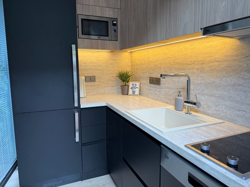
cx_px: 125
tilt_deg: -8.1
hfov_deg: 71.6
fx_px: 173
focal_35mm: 24
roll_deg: +0.6
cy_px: 94
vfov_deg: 56.8
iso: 160
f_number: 1.78
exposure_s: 1/100
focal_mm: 6.76
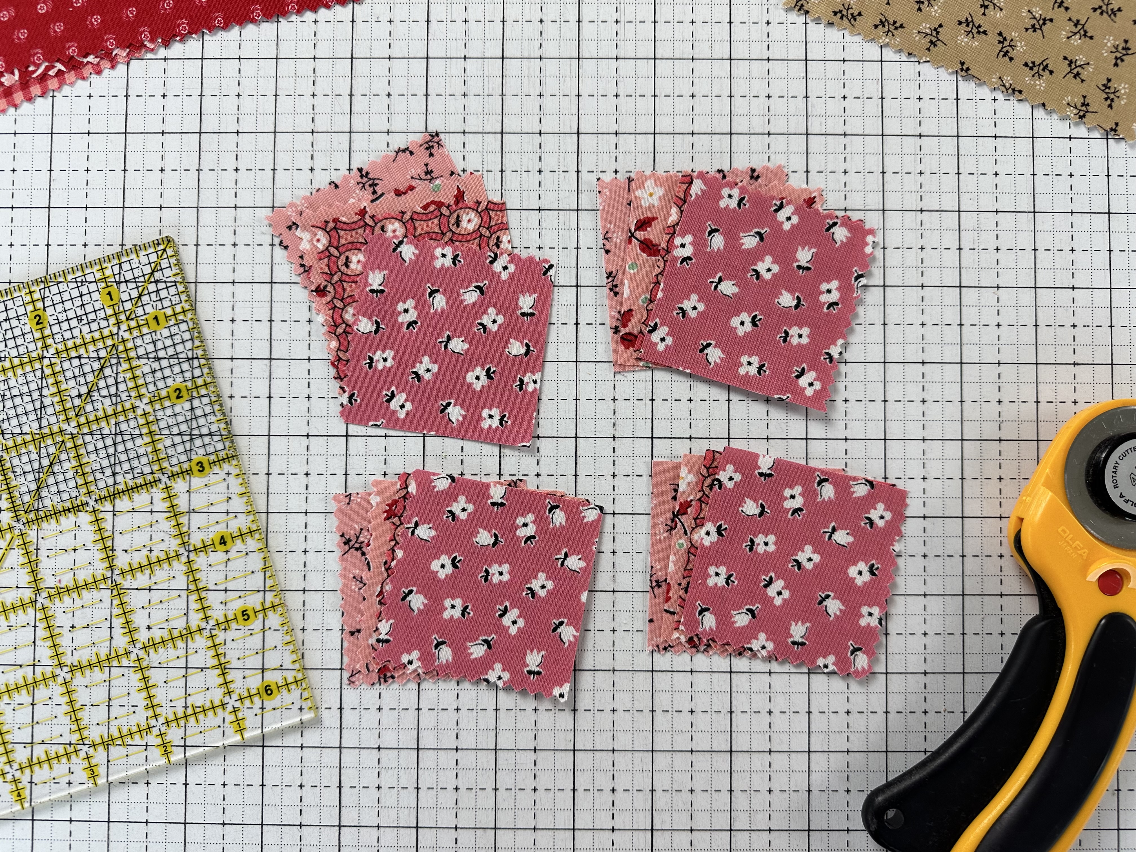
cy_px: 426
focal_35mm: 24
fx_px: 788
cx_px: 568
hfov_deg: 71.6
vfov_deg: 56.8
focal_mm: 6.86
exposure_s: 1/120
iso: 80
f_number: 1.78
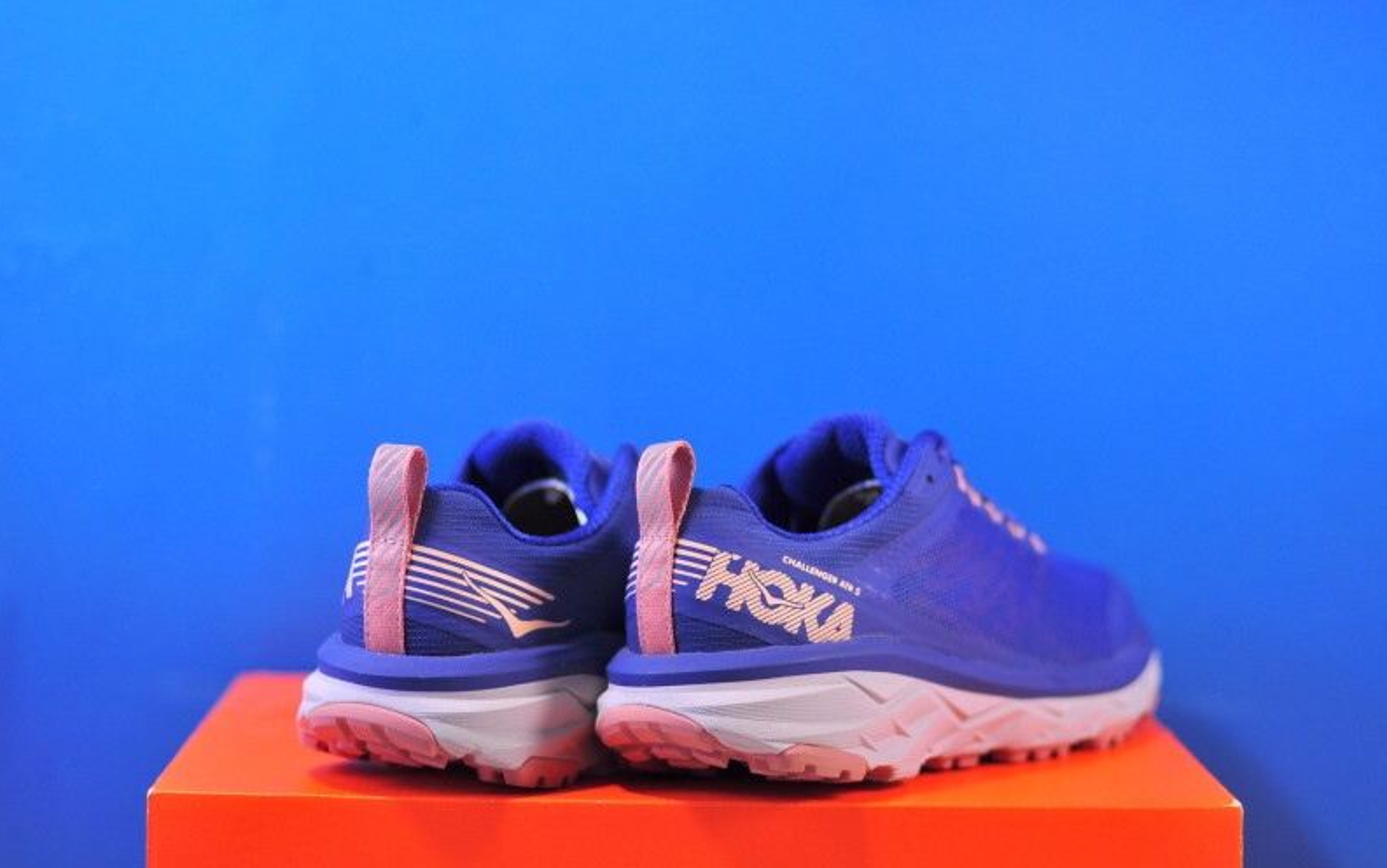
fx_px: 2911
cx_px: 693
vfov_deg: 16.9
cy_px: 437
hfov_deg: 26.8
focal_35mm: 77
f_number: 2
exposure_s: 1/320
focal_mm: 50
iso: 250
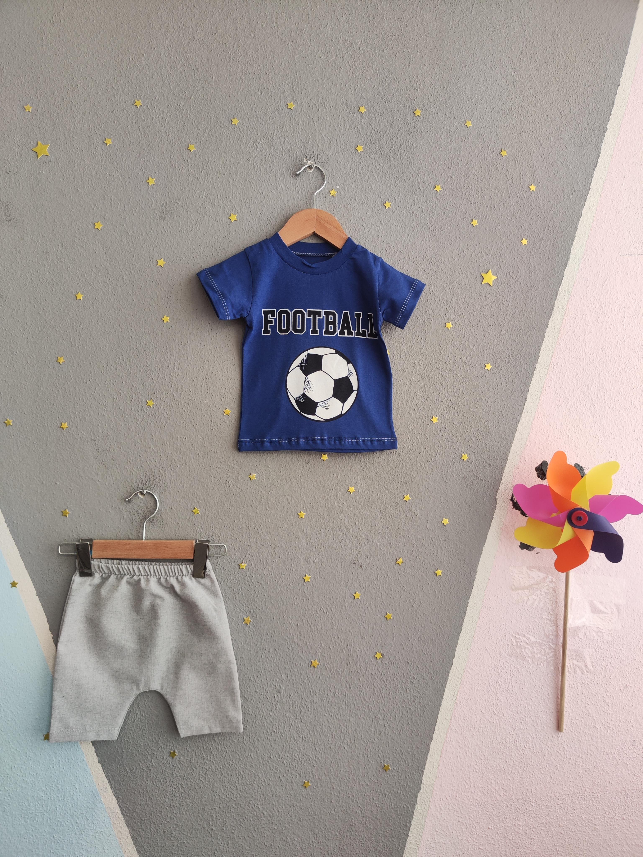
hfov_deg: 56.8
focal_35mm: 24
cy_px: 428
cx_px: 322
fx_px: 594
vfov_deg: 71.6
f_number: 1.88
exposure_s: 1/98.9
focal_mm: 5.59
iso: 276
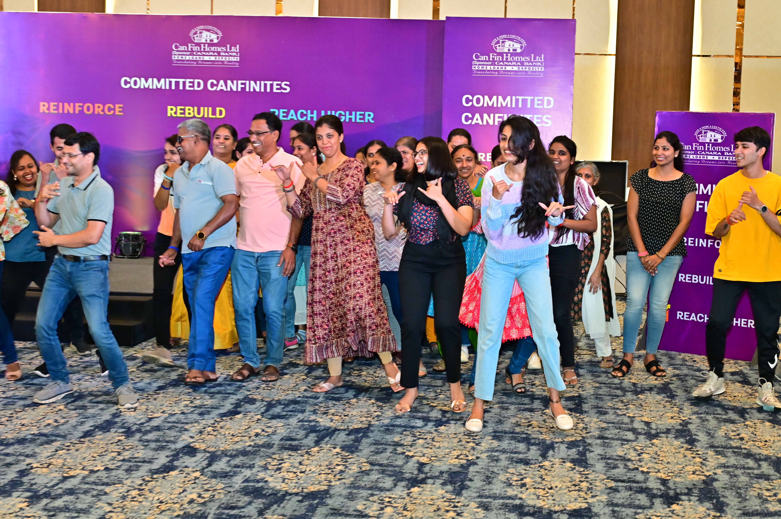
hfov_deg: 37.5
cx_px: 390
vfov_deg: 25.5
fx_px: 1149
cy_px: 260
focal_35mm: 53
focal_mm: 53
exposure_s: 1/160
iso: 3200
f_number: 6.3
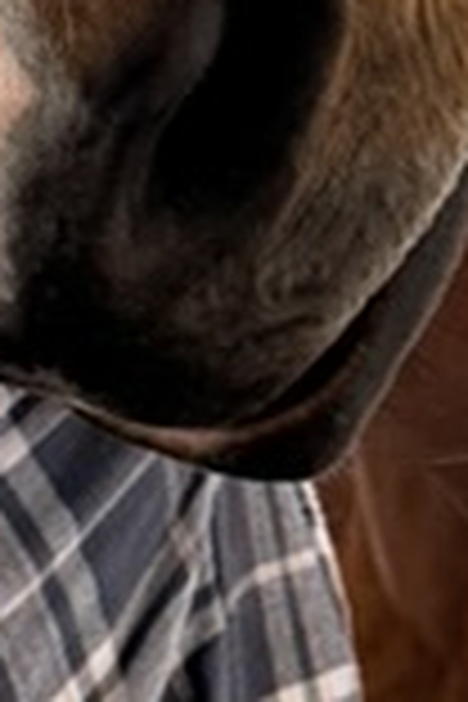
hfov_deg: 8.4
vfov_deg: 12.4
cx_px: 220
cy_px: 58
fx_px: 3198
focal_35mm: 164
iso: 320
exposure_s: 1/120
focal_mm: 6.76
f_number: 1.78
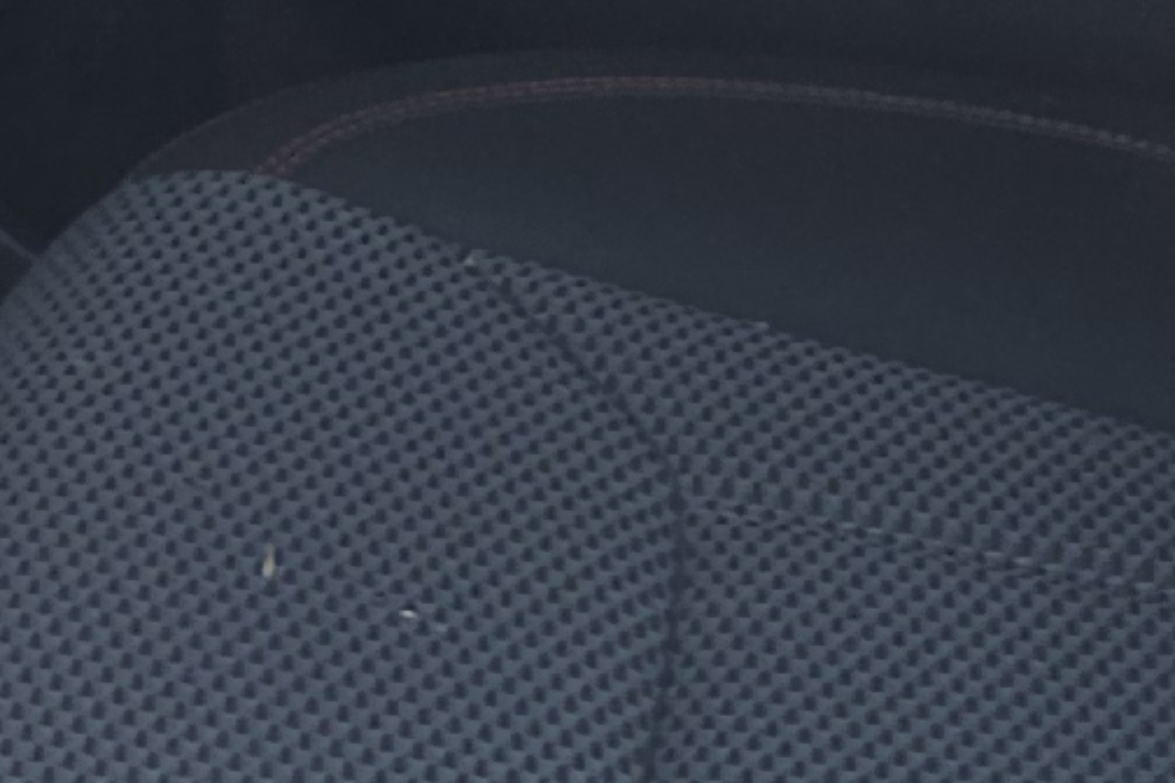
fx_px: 6201
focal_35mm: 190
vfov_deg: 7.1
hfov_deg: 10.5
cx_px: -455
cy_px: -398
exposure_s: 1/180
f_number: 1.7
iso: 25
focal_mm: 6.3
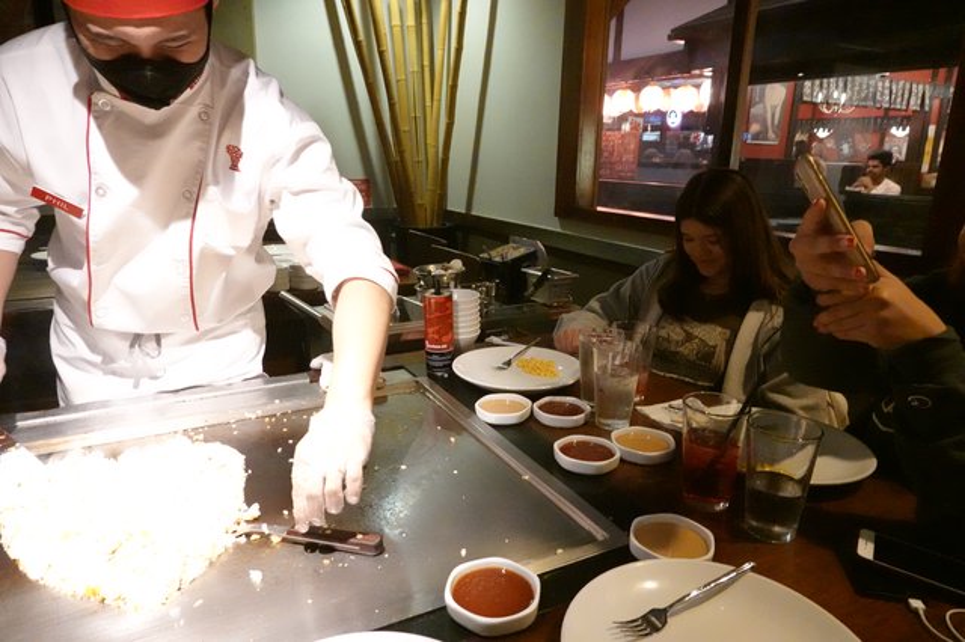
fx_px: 643
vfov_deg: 53.1
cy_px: 321
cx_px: 482
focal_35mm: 24
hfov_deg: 73.8
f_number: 2.8
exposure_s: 1/125
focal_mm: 9
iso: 6400
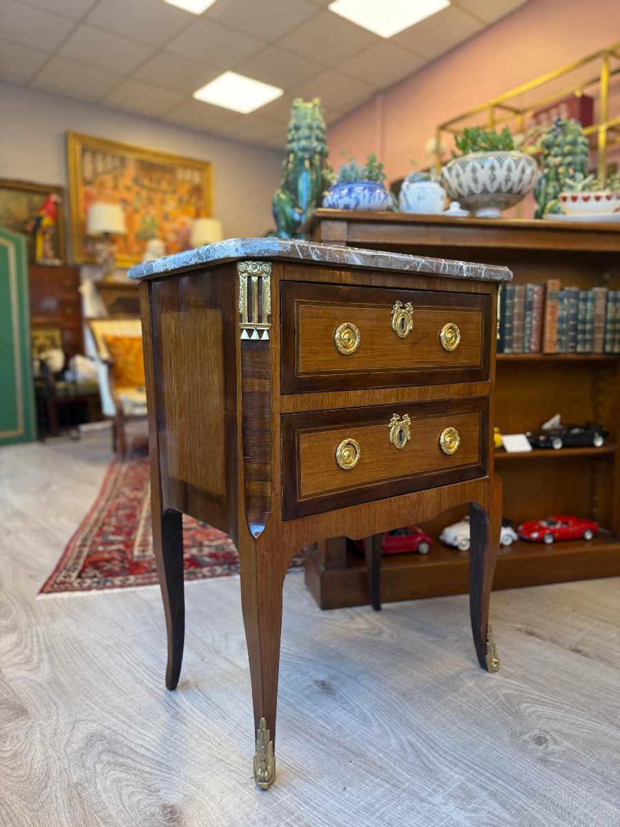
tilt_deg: -6.5
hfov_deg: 56.8
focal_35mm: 24
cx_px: 310
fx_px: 573
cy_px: 414
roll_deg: +0.1
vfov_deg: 71.6
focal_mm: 6.76
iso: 200
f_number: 1.78
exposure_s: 1/100
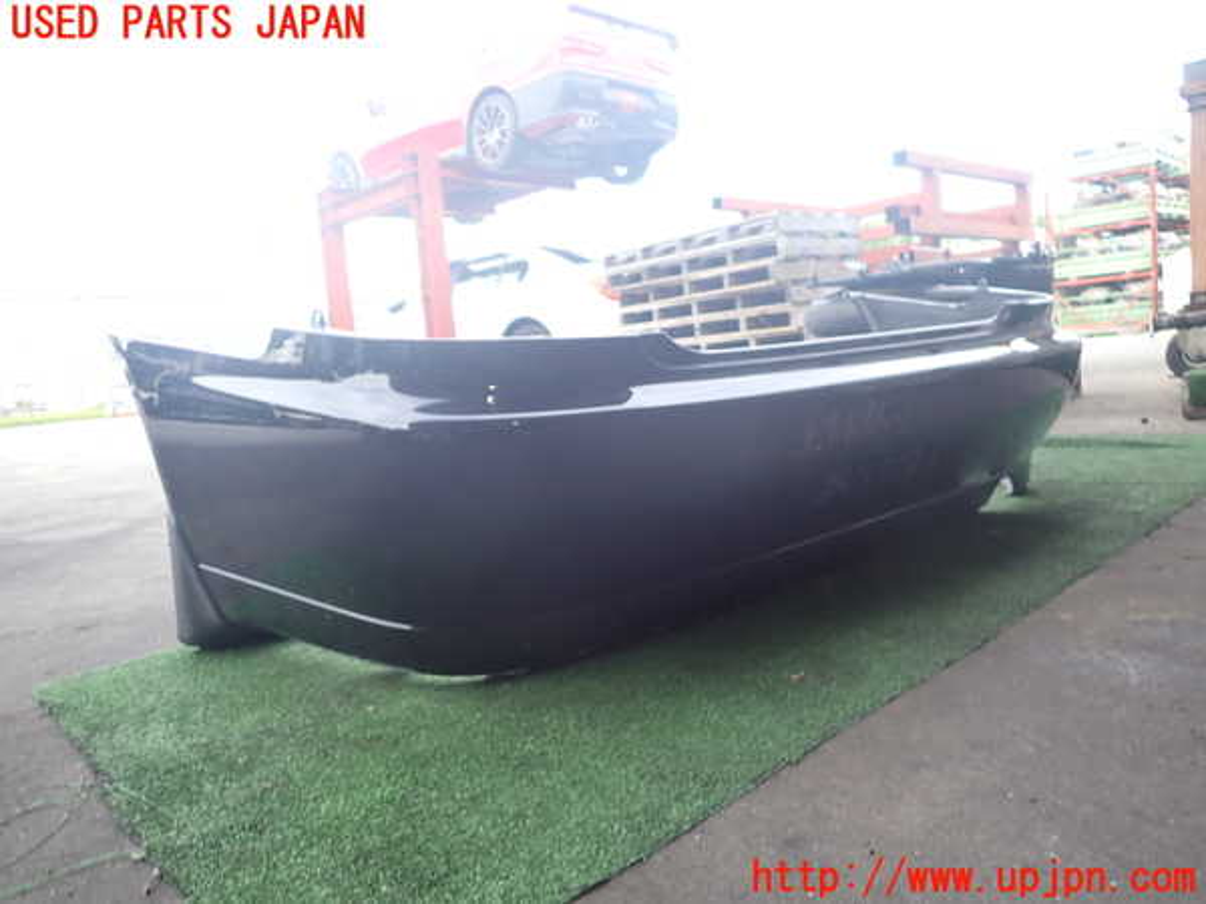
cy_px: 452
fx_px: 871
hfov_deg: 69.4
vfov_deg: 54.9
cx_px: 603
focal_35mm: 25
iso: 125
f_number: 5.6
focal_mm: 4.5
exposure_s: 1/30
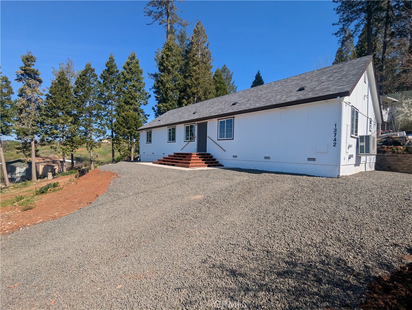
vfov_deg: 78.2
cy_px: 155
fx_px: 191
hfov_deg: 94.4
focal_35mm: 16
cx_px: 206
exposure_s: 1/1938
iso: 47
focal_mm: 2.35
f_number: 2.2
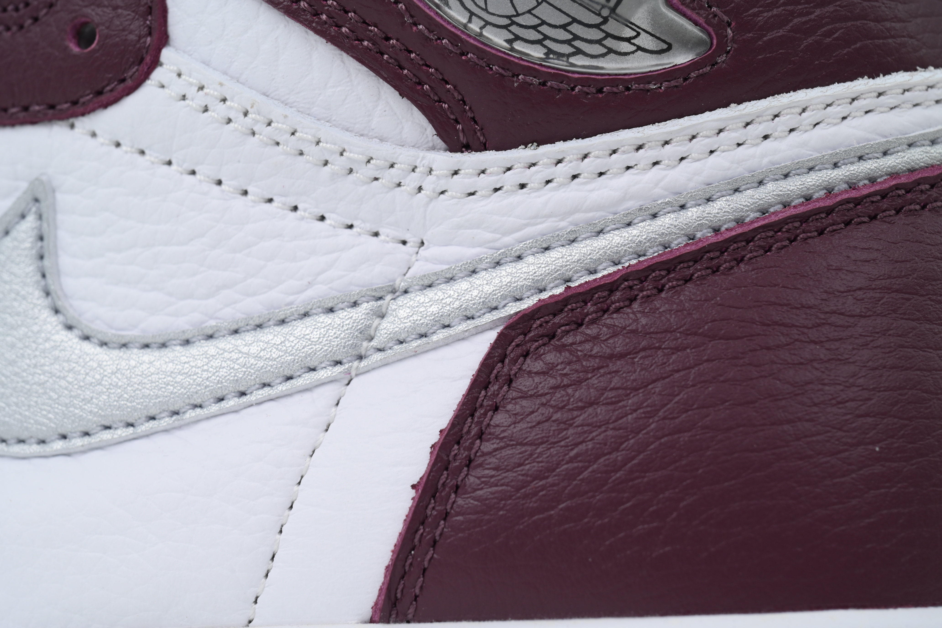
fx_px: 2486
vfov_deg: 14.4
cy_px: 314
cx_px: 471
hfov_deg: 21.5
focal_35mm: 95
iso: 400
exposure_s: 1/100
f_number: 11
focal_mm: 95
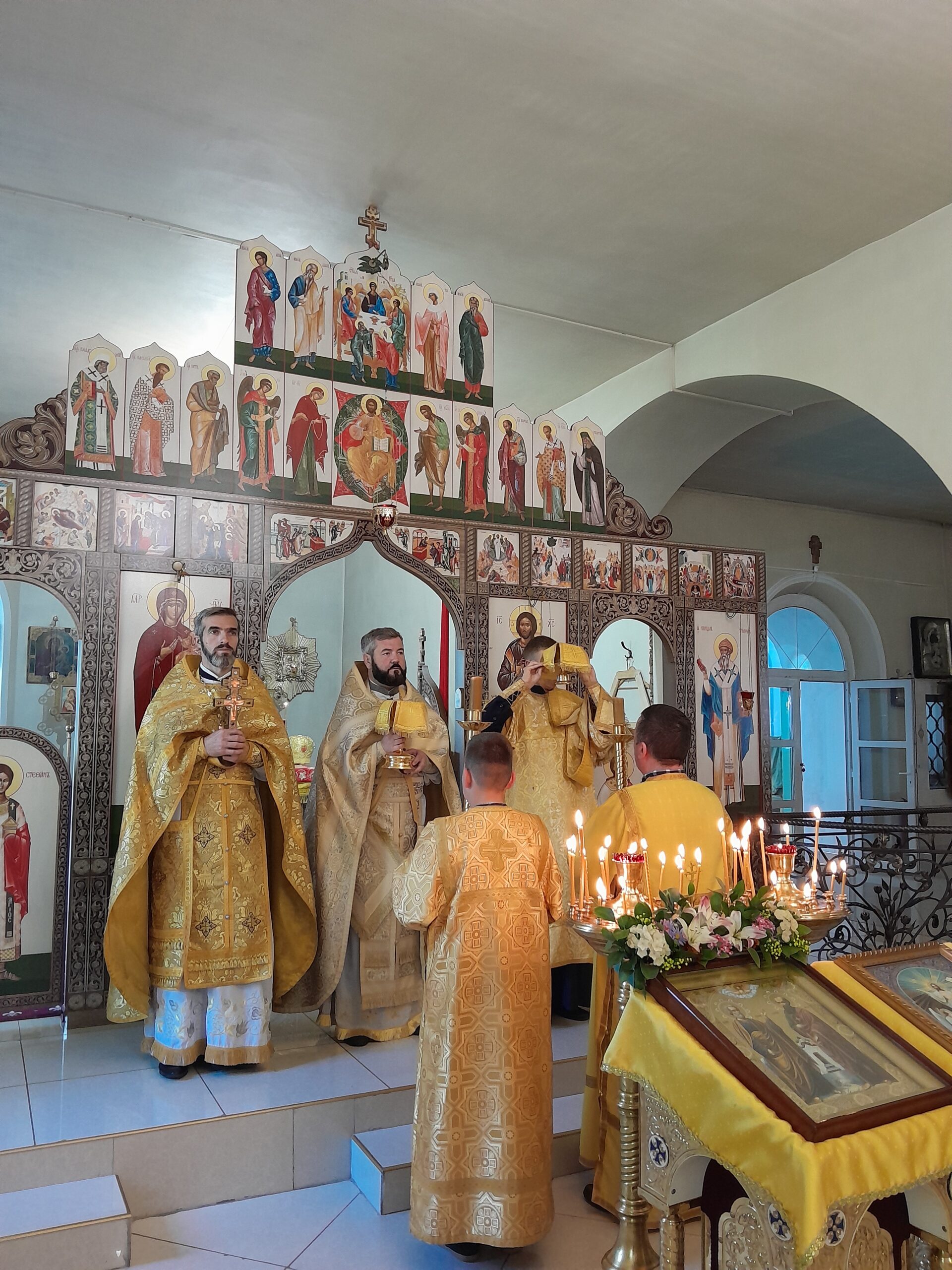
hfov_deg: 53.1
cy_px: 635
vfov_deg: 67.3
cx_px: 476
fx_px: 953
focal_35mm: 26
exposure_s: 1/50
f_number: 1.8
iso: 400
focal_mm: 3.98
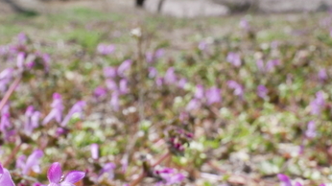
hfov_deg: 20.1
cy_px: 109
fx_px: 932
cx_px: 120
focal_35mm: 106
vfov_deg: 11.4
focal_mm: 28
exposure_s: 1/60
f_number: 16
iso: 200
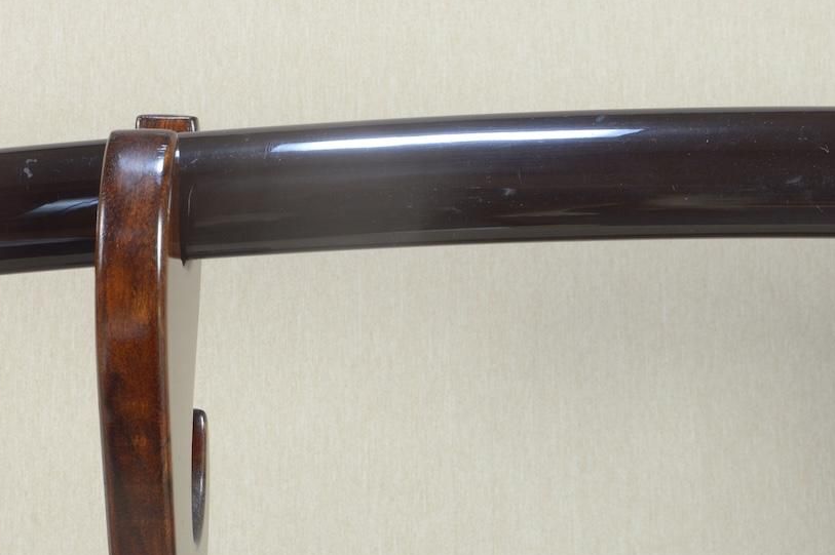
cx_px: 325
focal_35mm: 62
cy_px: 161
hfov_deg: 32.3
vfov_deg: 21.7
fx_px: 1437
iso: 400
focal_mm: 24
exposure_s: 1/1.6
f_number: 11
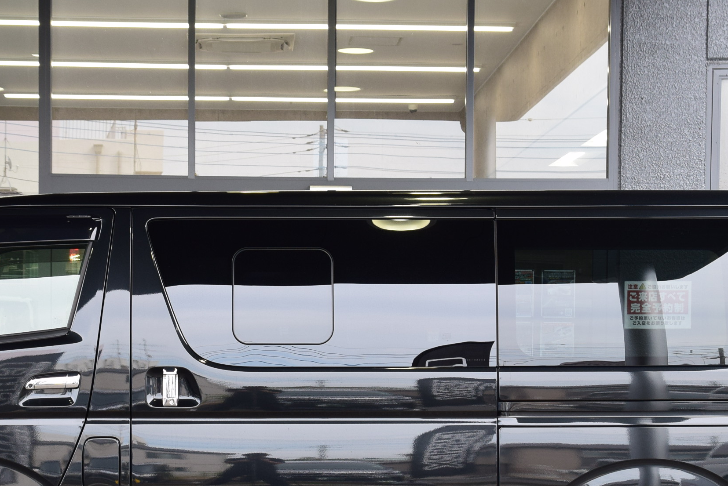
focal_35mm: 95
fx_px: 1920
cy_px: 397
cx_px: 294
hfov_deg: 21.4
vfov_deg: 14.3
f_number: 9
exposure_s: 1/100
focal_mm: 35
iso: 400
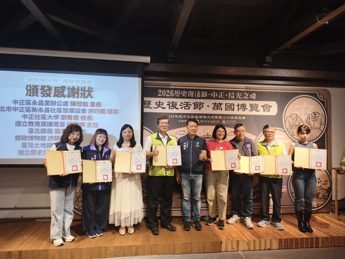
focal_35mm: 23
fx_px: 229
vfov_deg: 58.9
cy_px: 130
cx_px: 172
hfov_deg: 73.9
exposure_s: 1/60
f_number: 1.62
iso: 250
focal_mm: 6.45
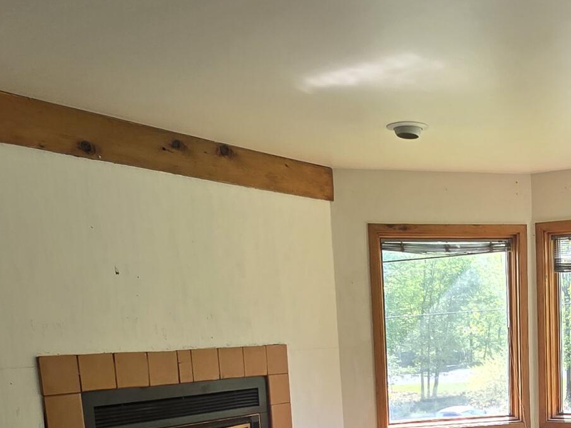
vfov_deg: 30.6
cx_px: 502
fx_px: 709
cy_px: 453
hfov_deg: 40.9
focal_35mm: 43
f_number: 2.2
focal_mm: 2.2
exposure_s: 1/135
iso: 50
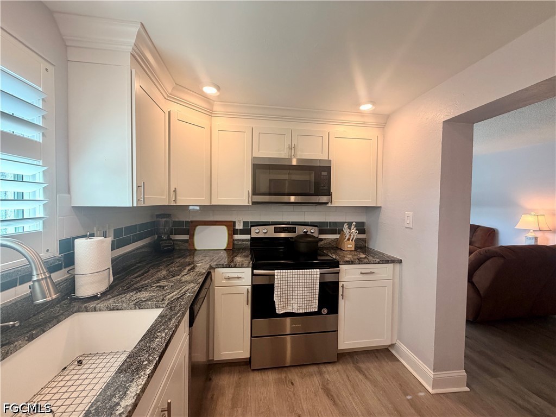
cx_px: 278
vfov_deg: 85.7
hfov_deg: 102.1
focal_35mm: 14
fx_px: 225
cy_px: 208
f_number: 2.2
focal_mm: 2.22
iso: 200
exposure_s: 1/120
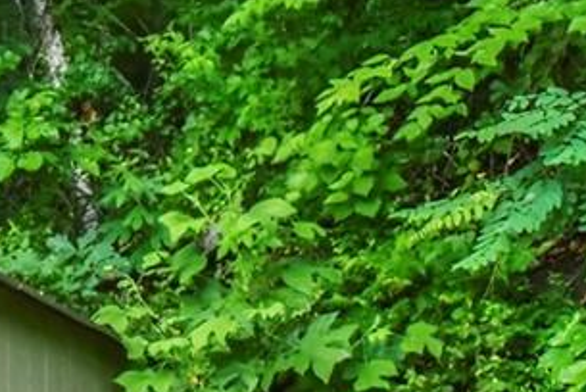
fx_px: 1694
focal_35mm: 104
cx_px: -206
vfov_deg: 12.7
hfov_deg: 18.1
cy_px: 518
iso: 4000
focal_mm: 31
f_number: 11
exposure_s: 1/125
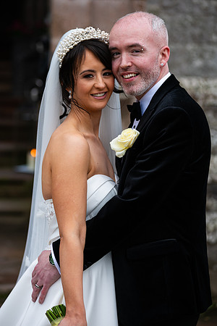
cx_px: 108
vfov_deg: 14.2
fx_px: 1311
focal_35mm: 145
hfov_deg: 9.5
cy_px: 163
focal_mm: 145
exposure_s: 1/160
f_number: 3.5
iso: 160
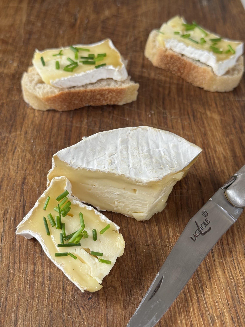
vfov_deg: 39.7
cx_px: 122
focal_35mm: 48
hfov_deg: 30.3
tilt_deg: -45.5
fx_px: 453
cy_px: 164
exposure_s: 1/111
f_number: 1.78
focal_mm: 6.76
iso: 100
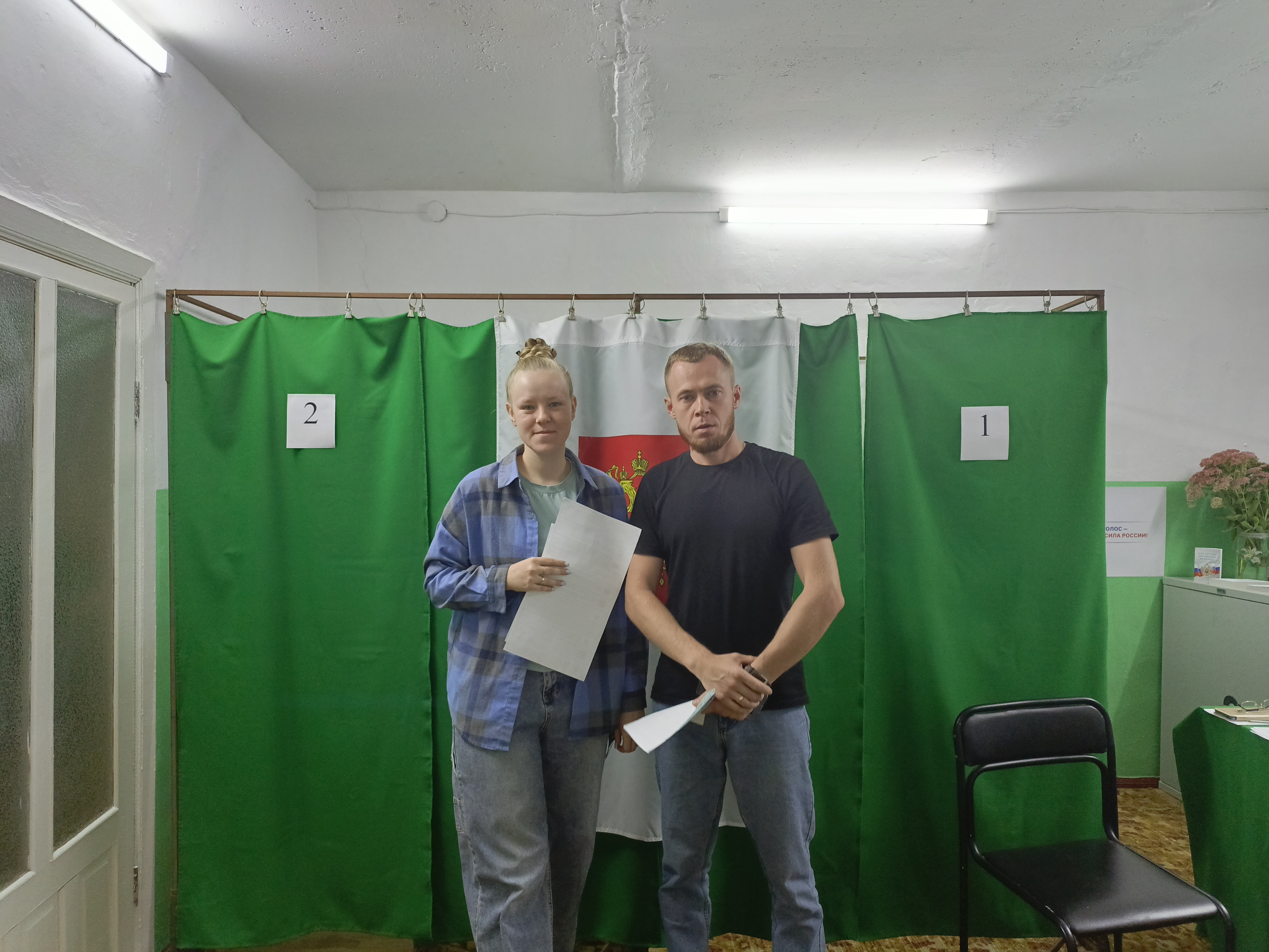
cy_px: 476
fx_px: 916
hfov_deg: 69.4
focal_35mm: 25
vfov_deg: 54.9
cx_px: 634
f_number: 1.69
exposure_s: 1/50
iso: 264
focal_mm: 4.76
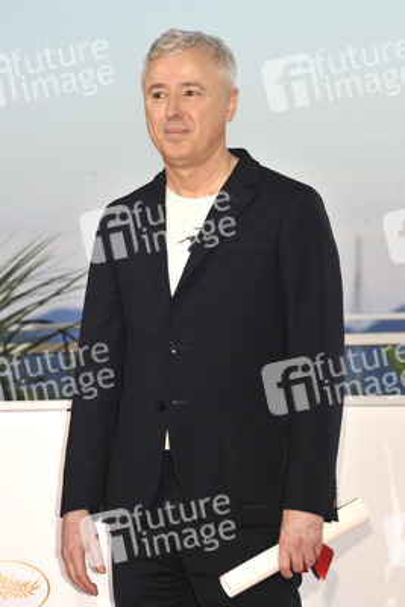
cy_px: 304
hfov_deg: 7.6
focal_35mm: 180
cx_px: 202
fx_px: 3035
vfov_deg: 11.4
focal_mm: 180
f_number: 8
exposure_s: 1/250
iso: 1600
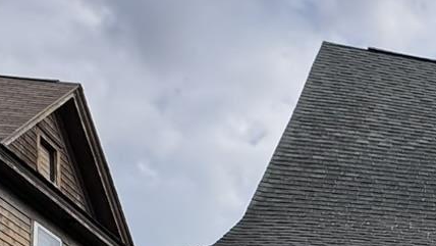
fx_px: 844
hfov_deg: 22.6
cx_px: 688
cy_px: 472
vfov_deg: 14.2
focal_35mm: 73
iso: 40
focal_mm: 2.22
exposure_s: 1/456
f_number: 2.2
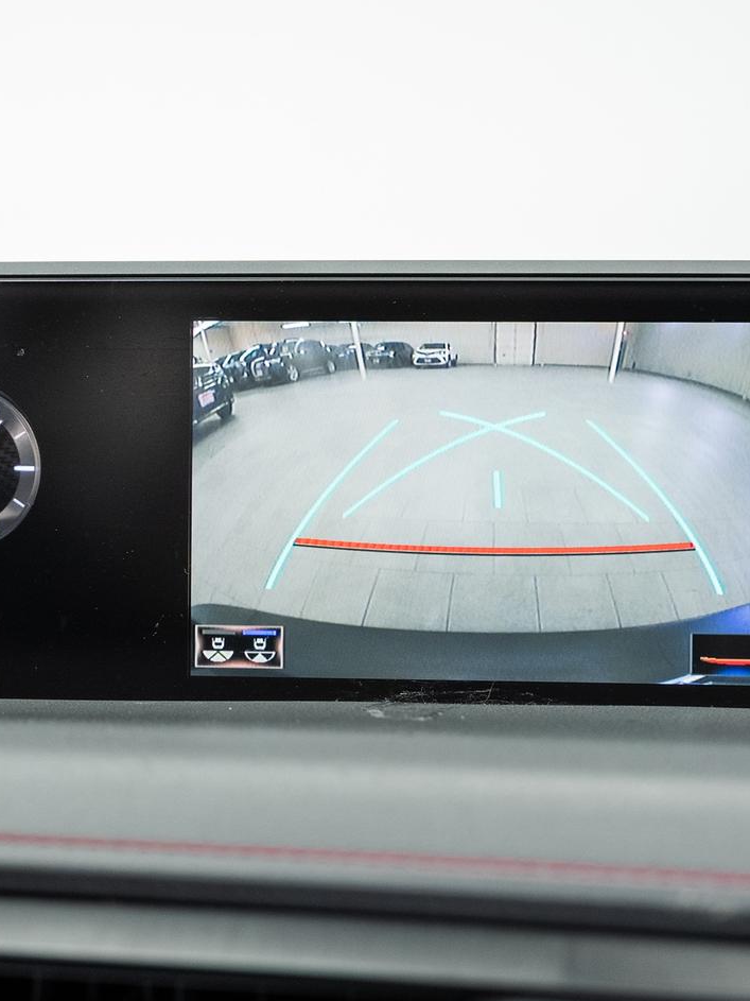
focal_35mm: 58
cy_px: 500
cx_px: 391
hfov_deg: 25.2
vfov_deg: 33.2
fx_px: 1676
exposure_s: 1/40
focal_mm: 37.8
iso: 1000
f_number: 3.5
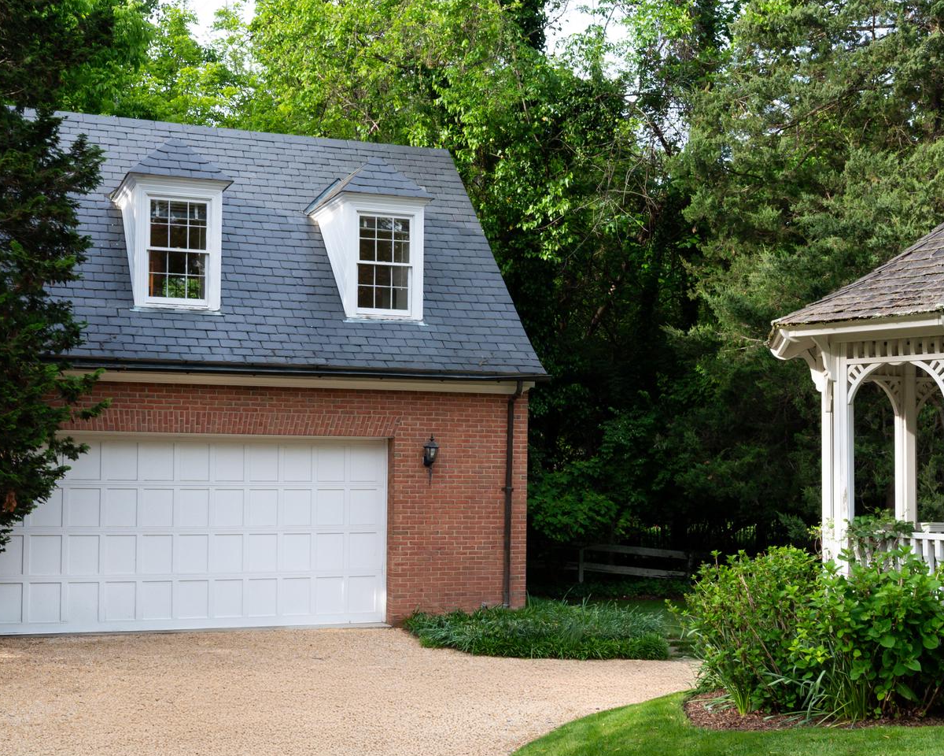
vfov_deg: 31.4
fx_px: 1341
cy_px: 443
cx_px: 507
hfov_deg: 38.8
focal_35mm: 48
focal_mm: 30
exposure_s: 1/160
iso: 800
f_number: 13
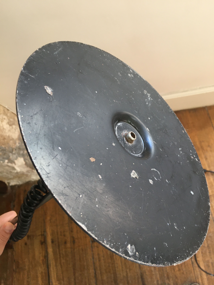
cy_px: 142
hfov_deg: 48.2
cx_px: 107
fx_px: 239
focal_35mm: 29
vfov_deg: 61.7
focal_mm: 4.15
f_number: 2.2
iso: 50
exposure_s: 1/33
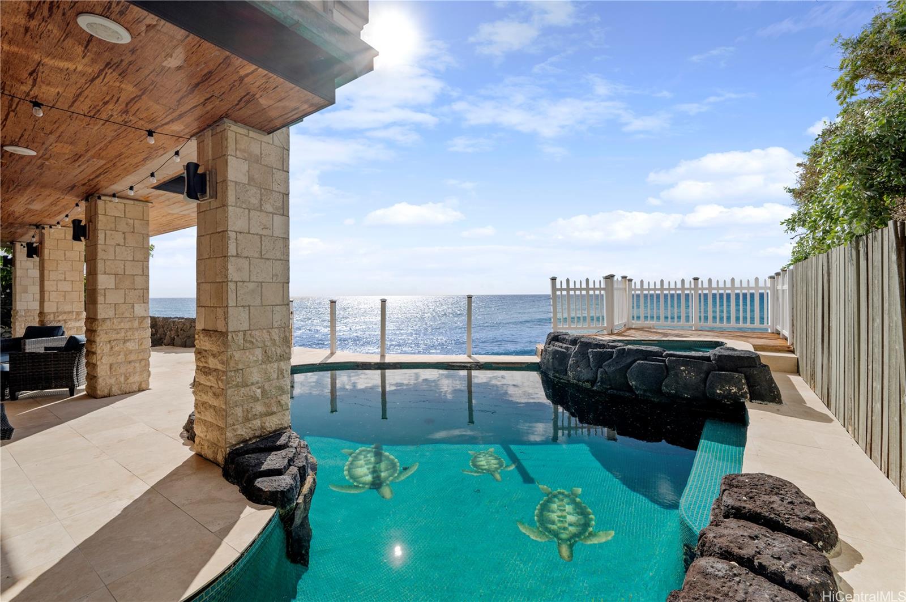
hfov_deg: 104.3
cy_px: 301
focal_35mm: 14
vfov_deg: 81.1
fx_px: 352
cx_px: 453
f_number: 8
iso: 250
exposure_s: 1/400
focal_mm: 14
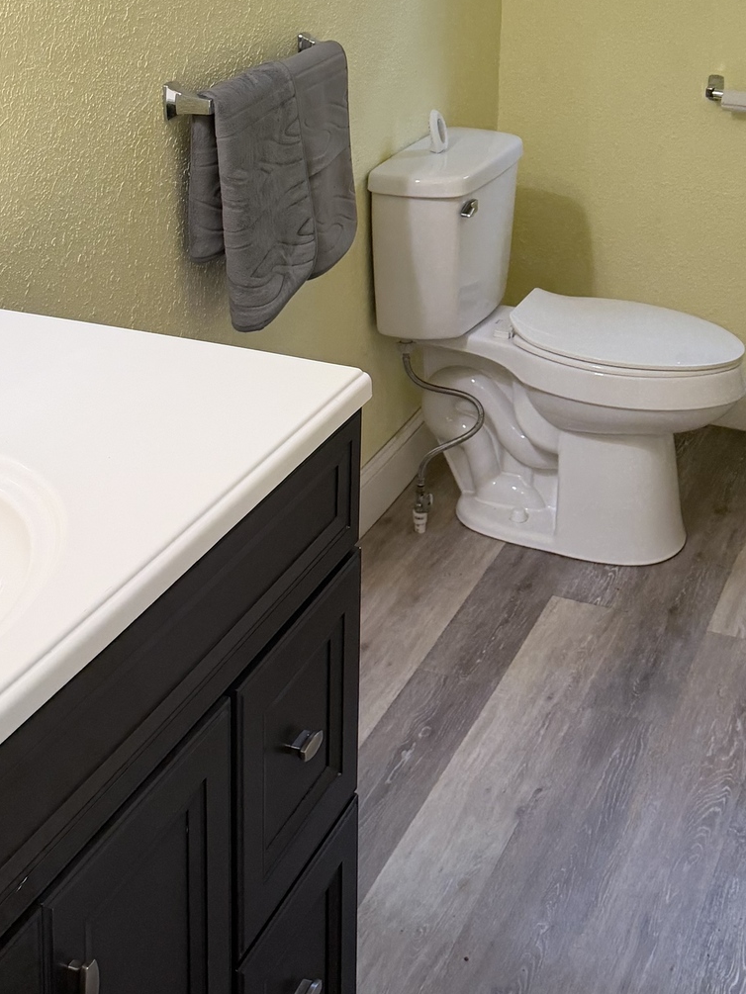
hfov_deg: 26.6
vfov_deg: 33.0
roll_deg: -2.8
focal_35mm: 55
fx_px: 1580
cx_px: 406
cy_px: 81
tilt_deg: -10.7
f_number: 1.78
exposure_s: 1/120
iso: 160
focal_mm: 6.76
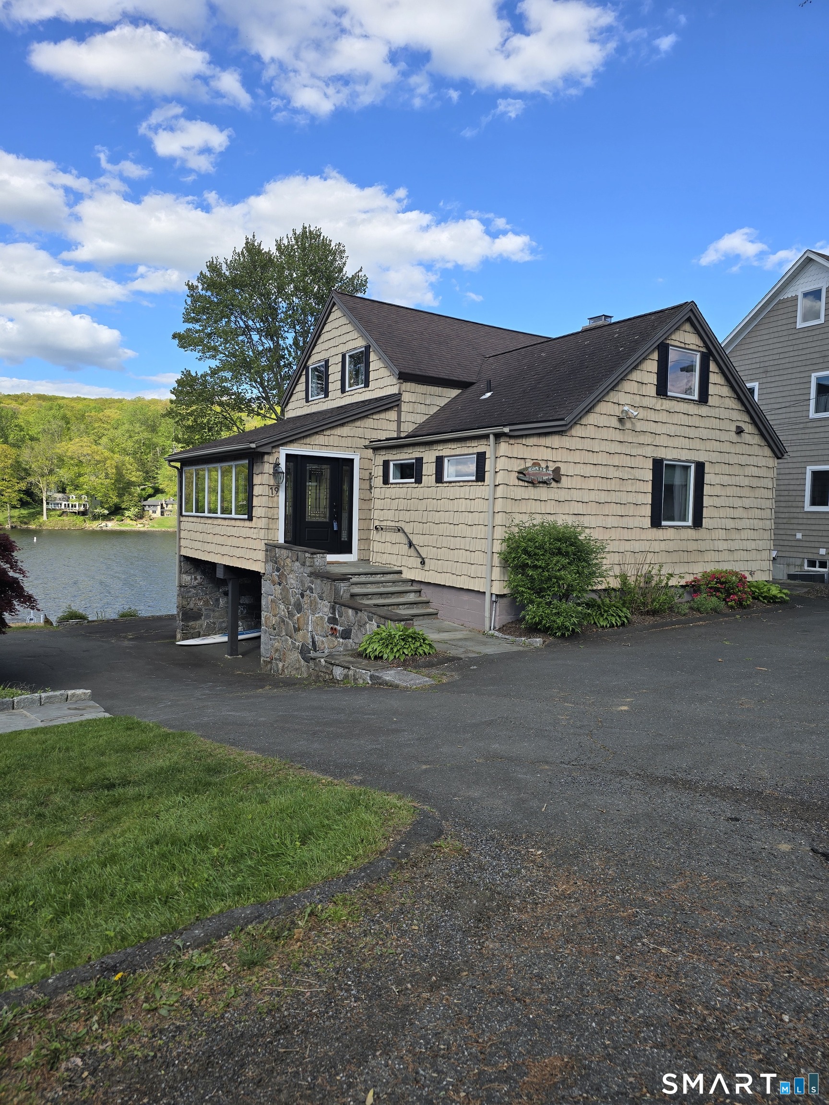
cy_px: 552
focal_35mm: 23
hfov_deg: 58.9
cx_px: 414
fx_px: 734
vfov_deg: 73.9
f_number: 1.7
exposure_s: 1/456
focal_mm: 6.3
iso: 12
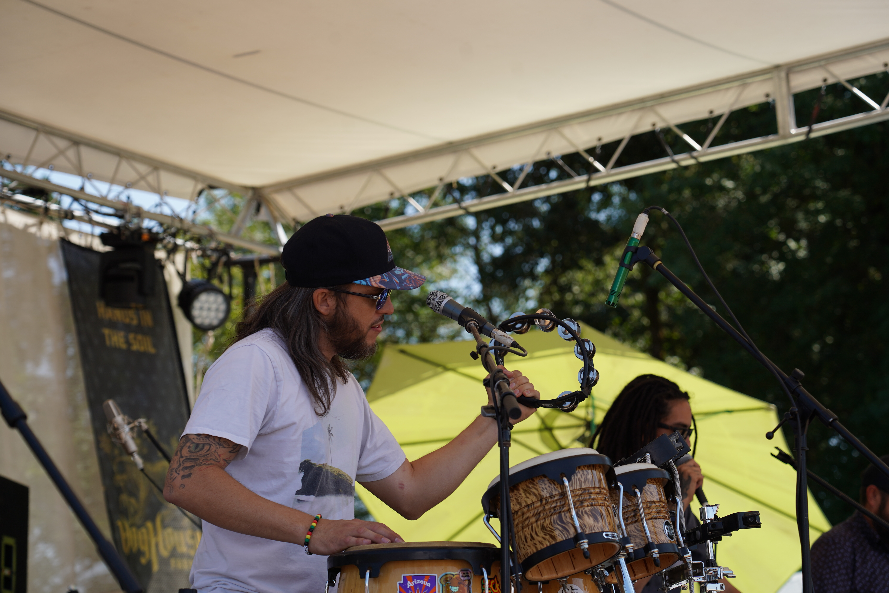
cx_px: 444
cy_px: 296
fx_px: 2593
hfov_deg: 19.5
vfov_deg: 13.0
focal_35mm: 105
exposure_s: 1/320
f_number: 5.6
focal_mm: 105
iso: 100
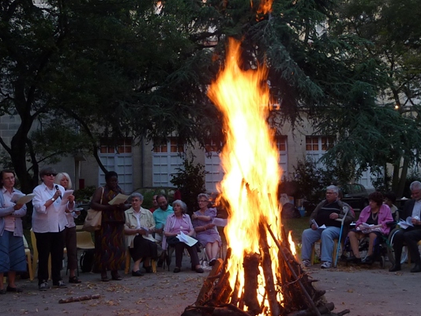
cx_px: 251
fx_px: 657
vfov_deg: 27.0
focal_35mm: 54
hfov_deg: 35.4
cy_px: 152
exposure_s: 1/30
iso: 100
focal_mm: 4.1
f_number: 3.3
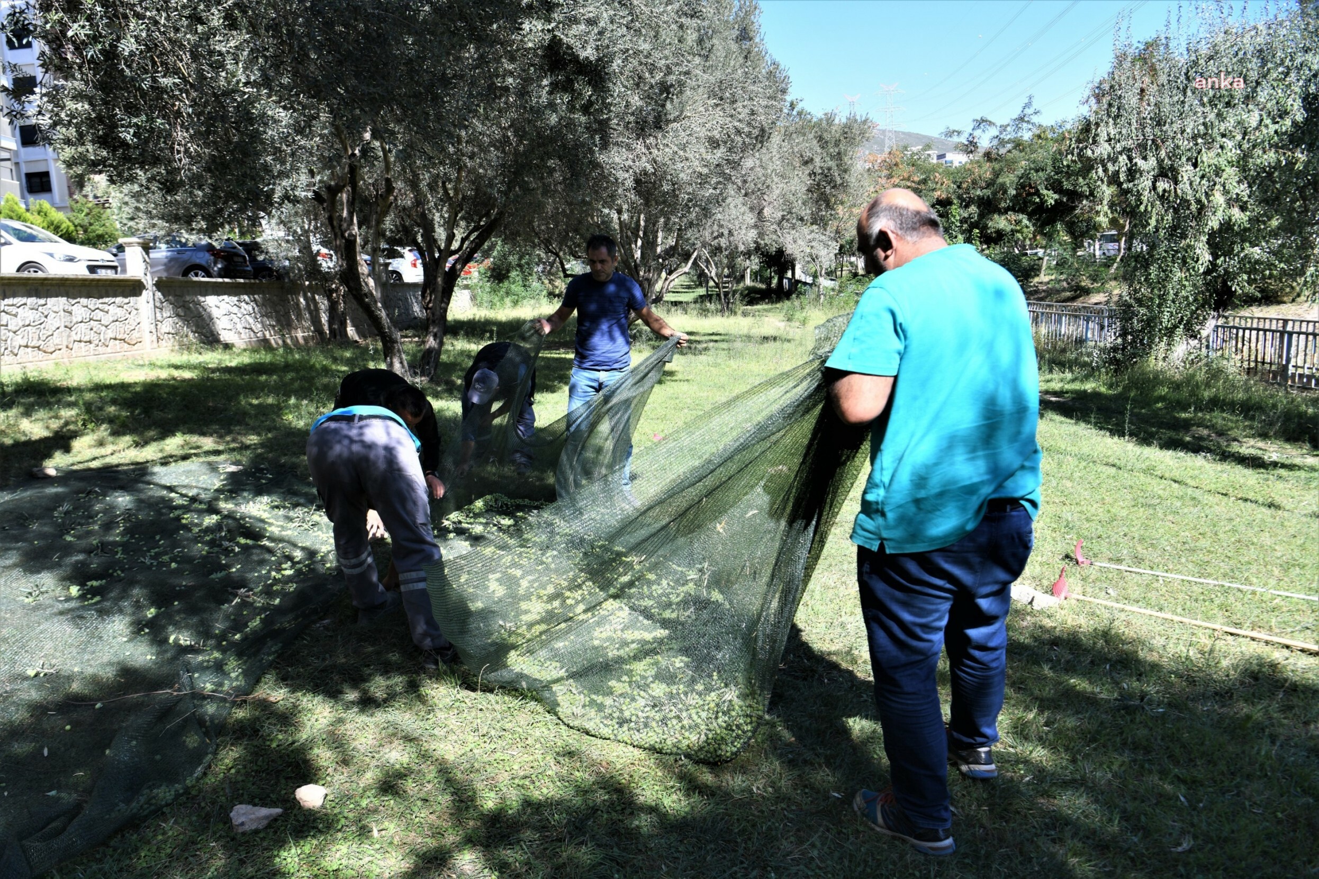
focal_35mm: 24
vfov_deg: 53.1
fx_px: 879
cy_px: 440
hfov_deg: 73.7
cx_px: 660
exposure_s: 1/250
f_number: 9
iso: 250
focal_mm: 24
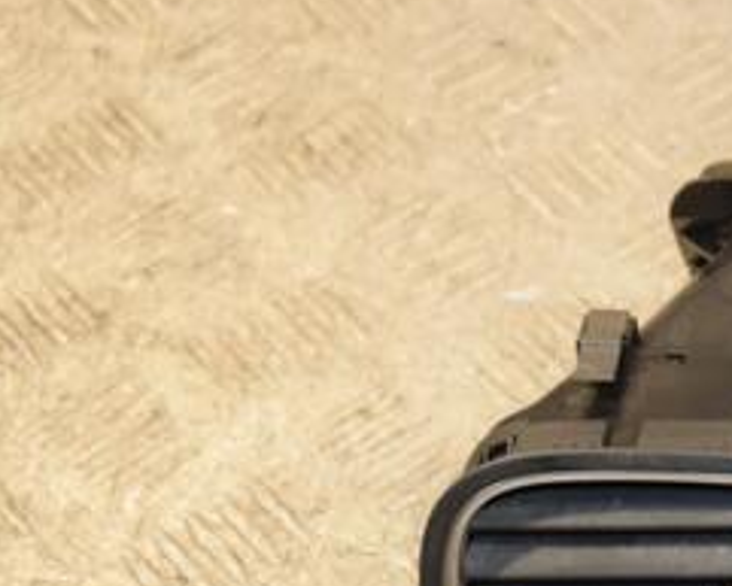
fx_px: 3186
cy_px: 364
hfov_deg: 12.8
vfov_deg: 10.5
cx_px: 857
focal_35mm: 147
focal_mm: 42
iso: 800
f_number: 5
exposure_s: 1/200
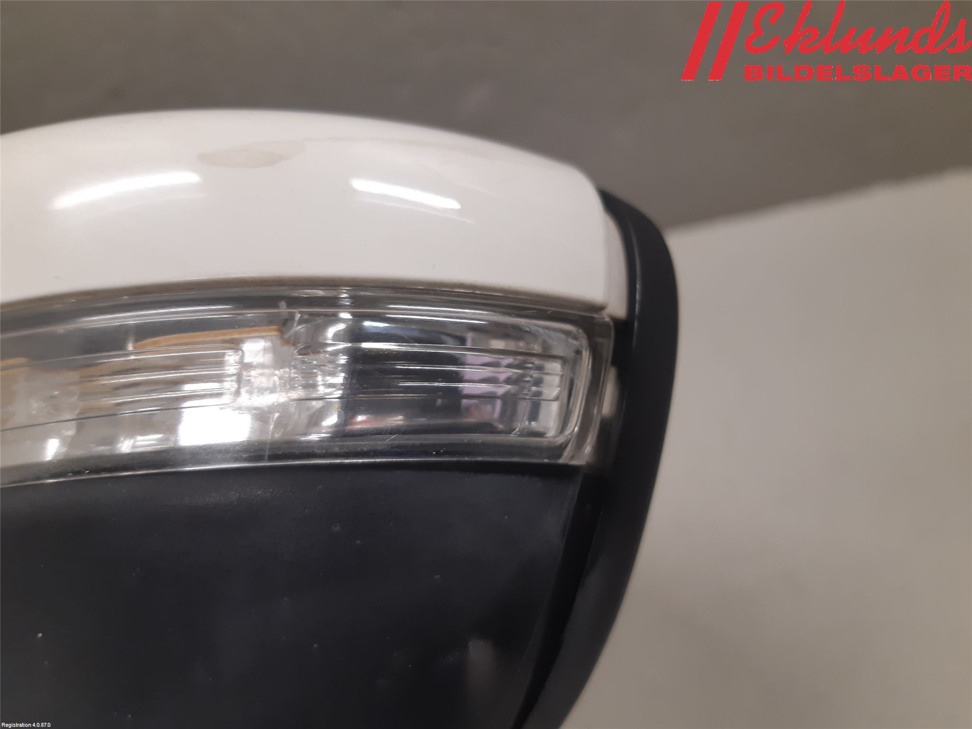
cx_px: 486
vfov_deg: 53.1
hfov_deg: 67.3
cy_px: 364
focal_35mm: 26
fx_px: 730
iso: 100
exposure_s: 1/50
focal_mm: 3.93
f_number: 1.7
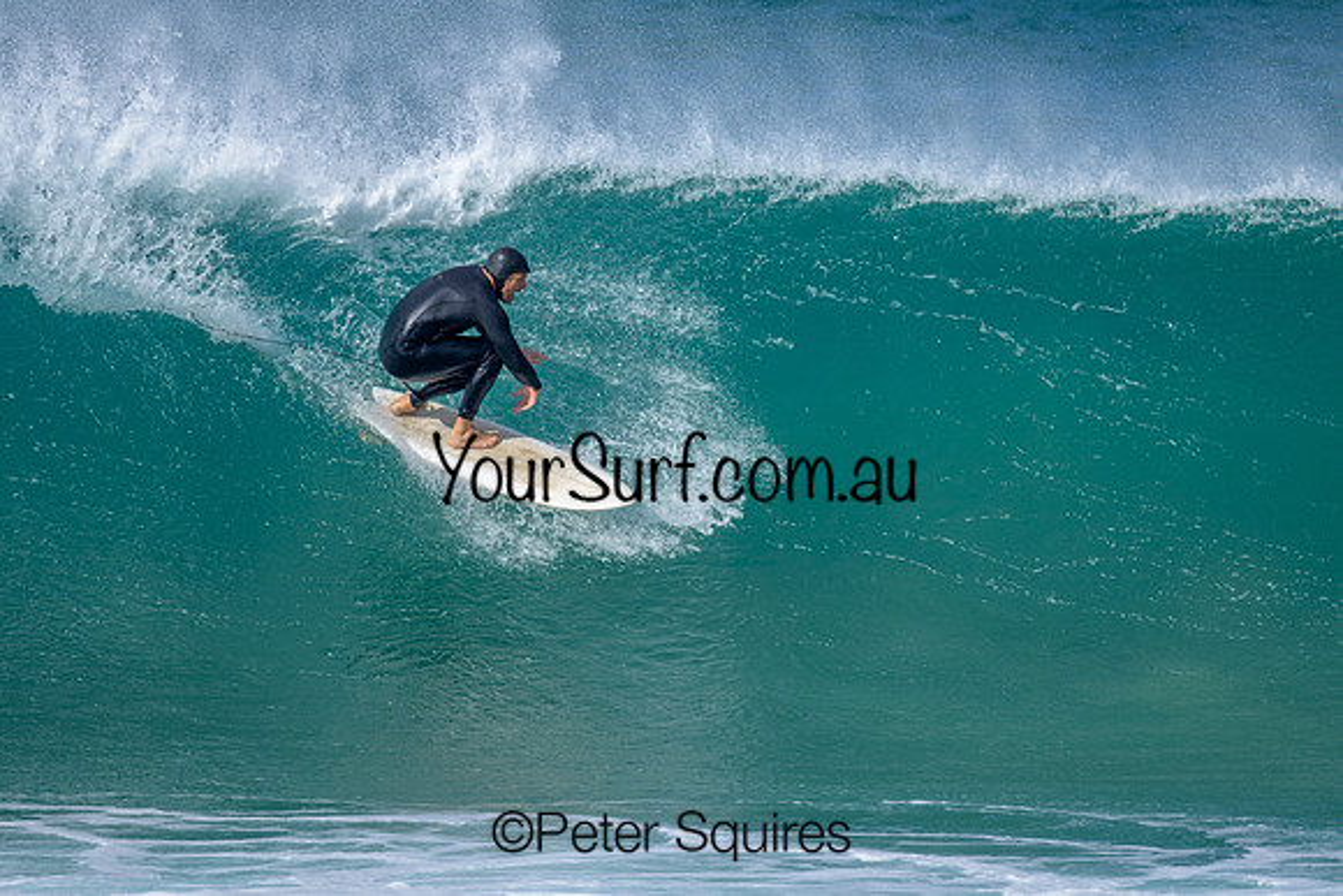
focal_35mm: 1028
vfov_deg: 1.3
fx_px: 38347
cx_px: 614
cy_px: 378
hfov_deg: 2.0
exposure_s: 1/2000
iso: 250
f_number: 6.3
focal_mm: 800
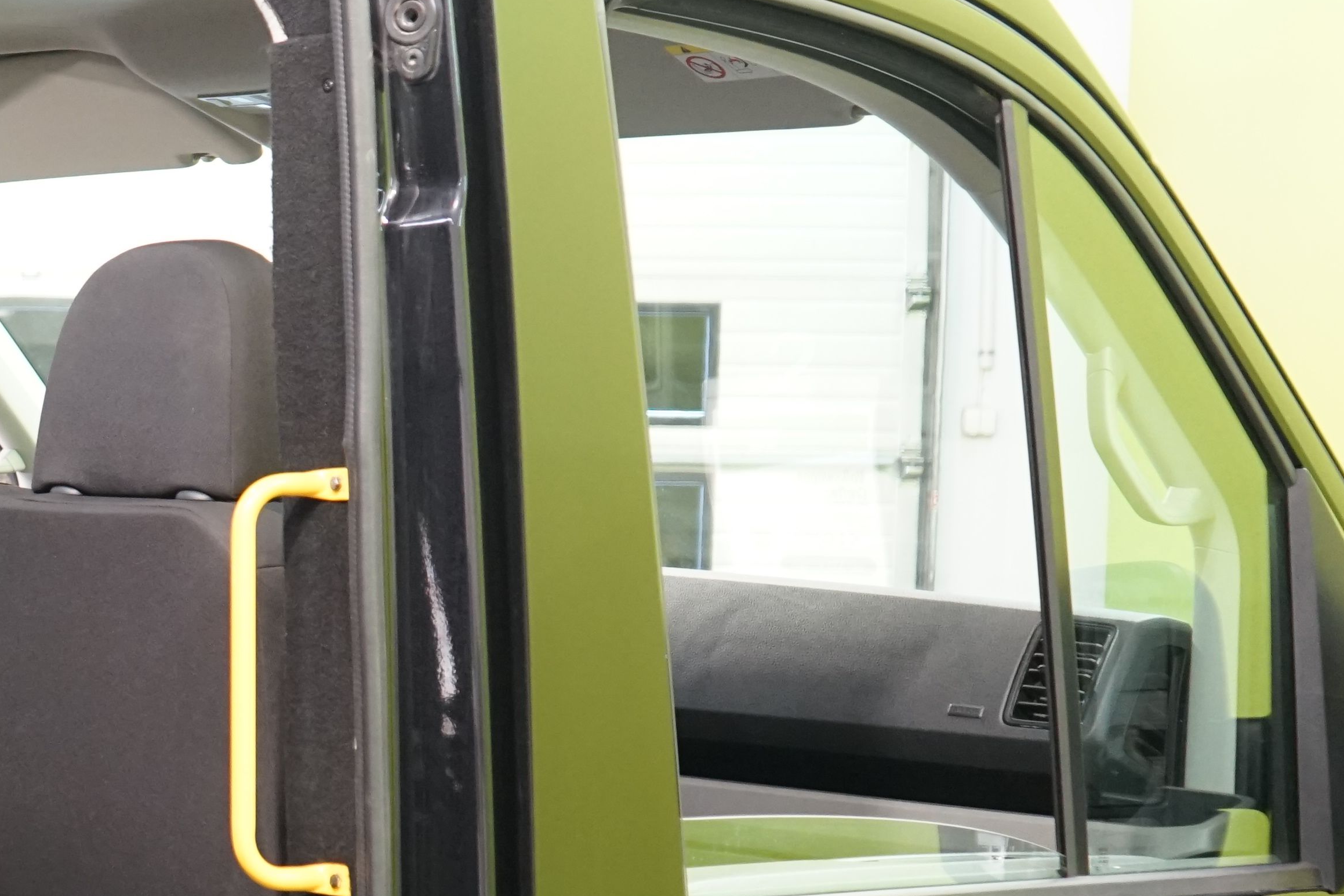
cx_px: -275
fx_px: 3285
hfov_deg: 21.5
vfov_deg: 15.5
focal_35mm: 88
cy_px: 652
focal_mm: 34
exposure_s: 1/50
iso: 2000
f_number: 4
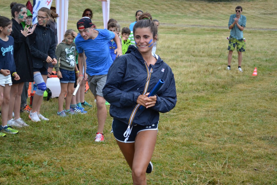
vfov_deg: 16.6
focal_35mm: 82
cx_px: 138
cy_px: 92
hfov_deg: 24.6
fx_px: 635
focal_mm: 55
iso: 560
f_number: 5.6
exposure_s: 1/500
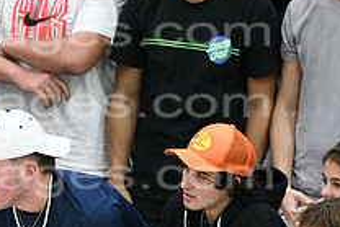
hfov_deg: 2.7
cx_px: -95
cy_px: 213
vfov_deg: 1.8
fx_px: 7319
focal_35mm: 774
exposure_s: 1/800
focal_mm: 185
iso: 12800
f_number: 3.5
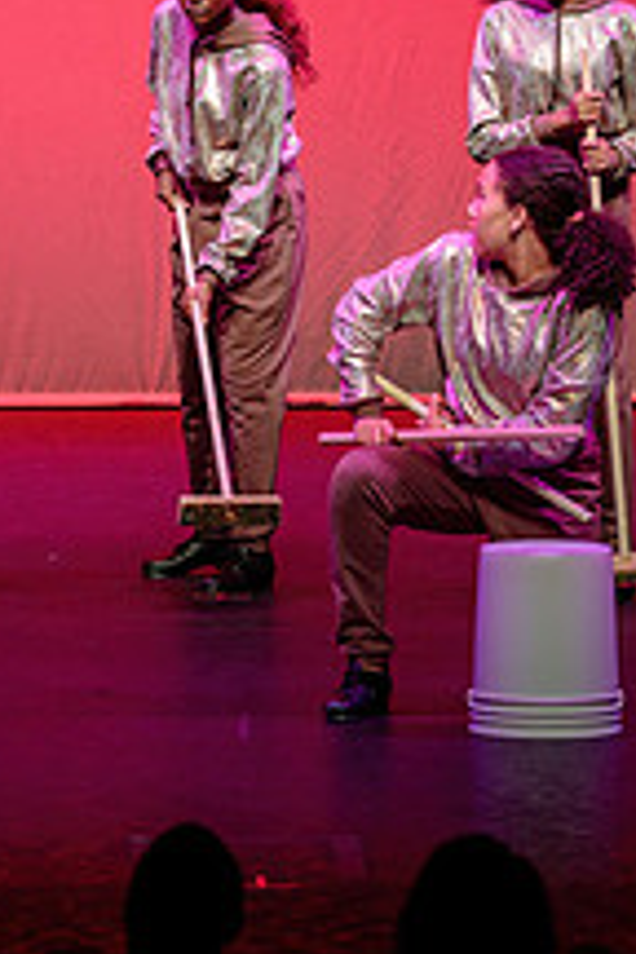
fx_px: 7817
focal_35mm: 295
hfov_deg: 4.6
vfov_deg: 7.0
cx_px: -53
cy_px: 506
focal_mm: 110
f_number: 2.8
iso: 1600
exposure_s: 1/500
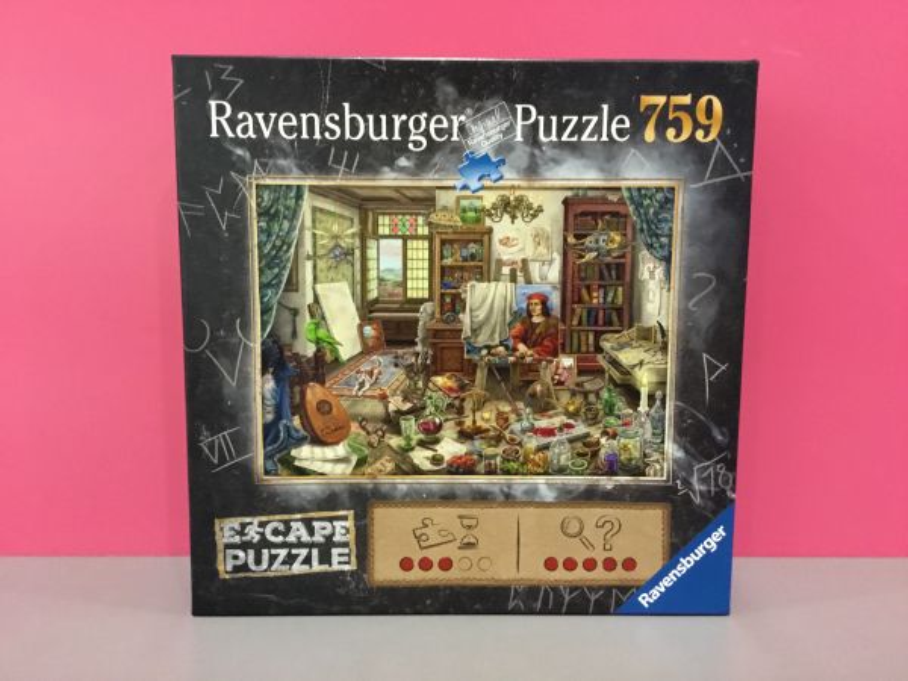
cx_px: 454
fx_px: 813
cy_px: 340
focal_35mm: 31
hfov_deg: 58.4
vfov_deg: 45.4
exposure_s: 1/17
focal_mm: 3.3
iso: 250
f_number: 2.4
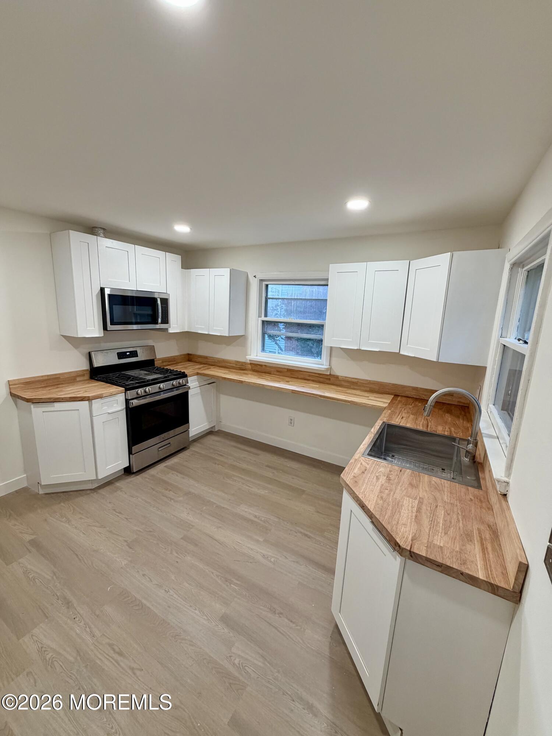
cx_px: 276
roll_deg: -2.9
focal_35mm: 14
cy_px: 368
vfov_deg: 102.1
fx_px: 298
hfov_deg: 85.7
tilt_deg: -10.4
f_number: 2.2
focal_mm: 2.22
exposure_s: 1/120
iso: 200
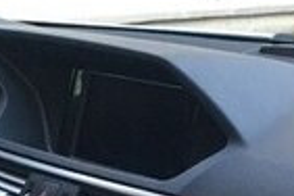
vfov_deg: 9.4
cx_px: -154
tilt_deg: -17.6
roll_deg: +0.1
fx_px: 1151
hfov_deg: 13.6
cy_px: 318
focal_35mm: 141
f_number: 2.2
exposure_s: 1/33
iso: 200
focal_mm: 4.15
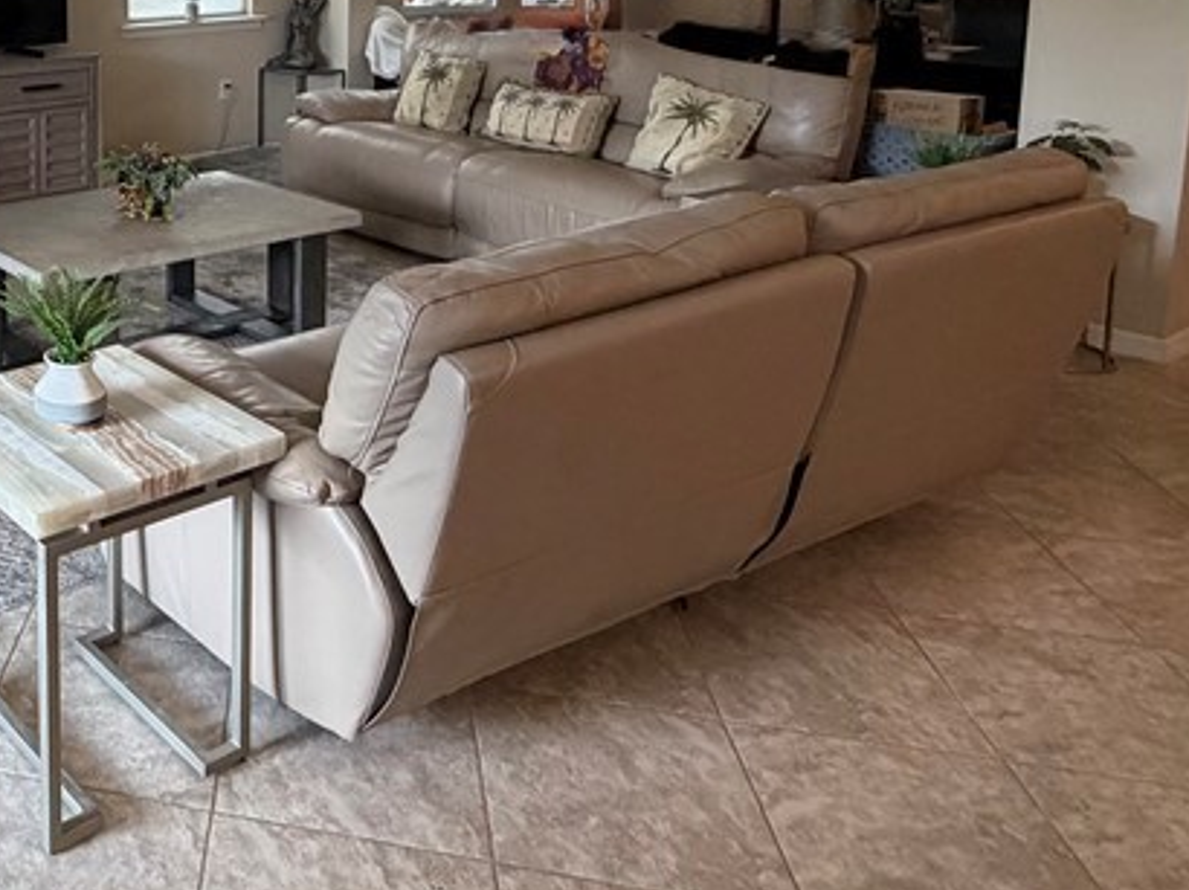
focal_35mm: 35
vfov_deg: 37.3
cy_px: 49
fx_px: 1201
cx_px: 52
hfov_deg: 45.9
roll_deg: +0.8
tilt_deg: -7.2
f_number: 2.2
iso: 320
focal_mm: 2.22
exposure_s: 1/60
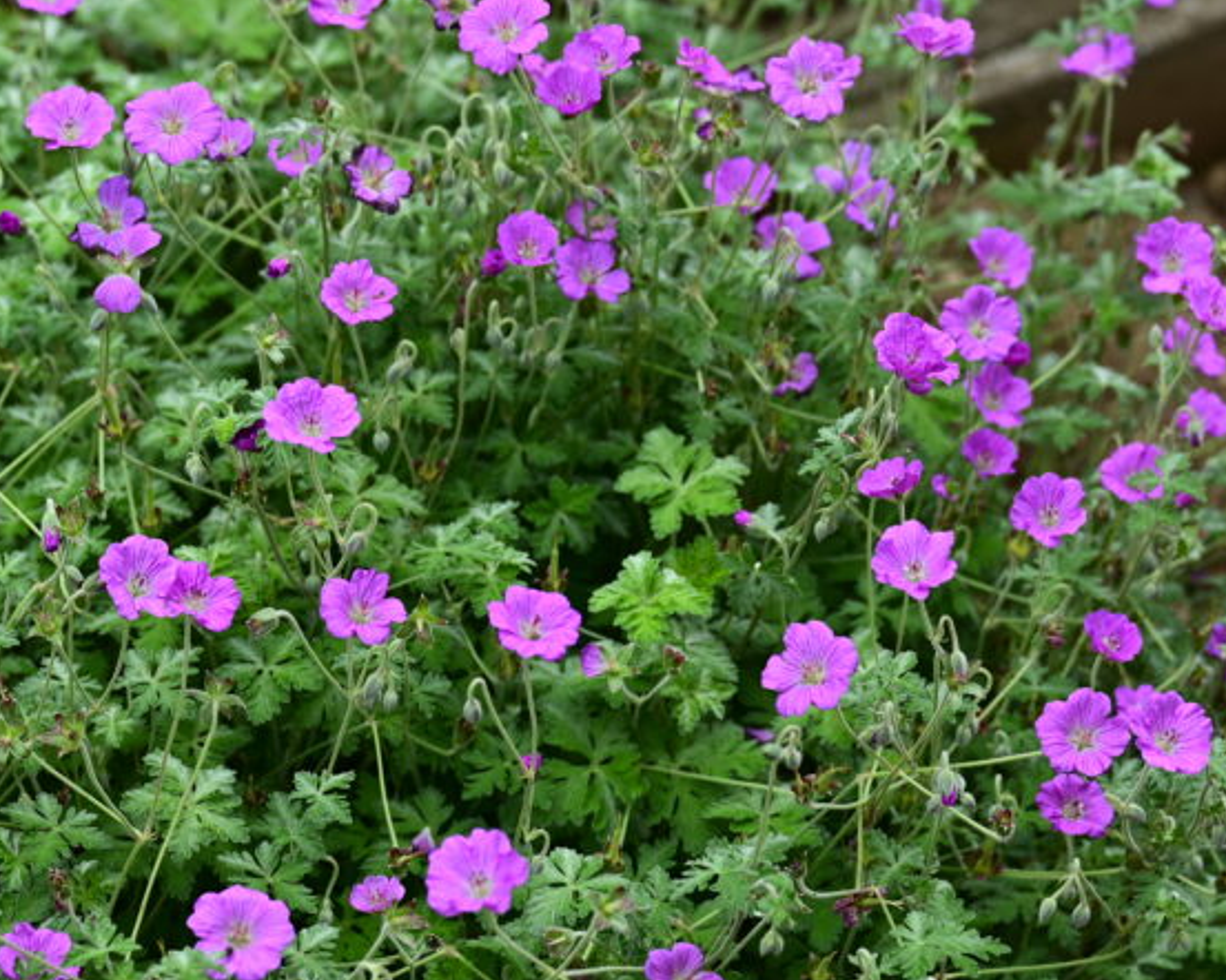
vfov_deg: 13.3
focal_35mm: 116
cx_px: 428
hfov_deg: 16.5
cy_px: 665
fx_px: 4208
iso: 200
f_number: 4
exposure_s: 1/500
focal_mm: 57
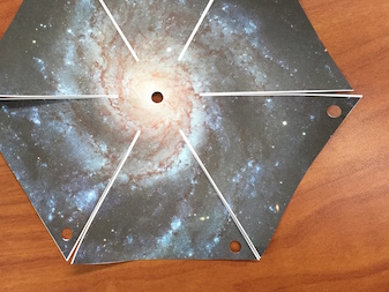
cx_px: 151
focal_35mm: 43
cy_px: 111
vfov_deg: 33.5
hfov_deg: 43.6
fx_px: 483
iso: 125
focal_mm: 4.15
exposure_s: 1/30
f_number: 2.2
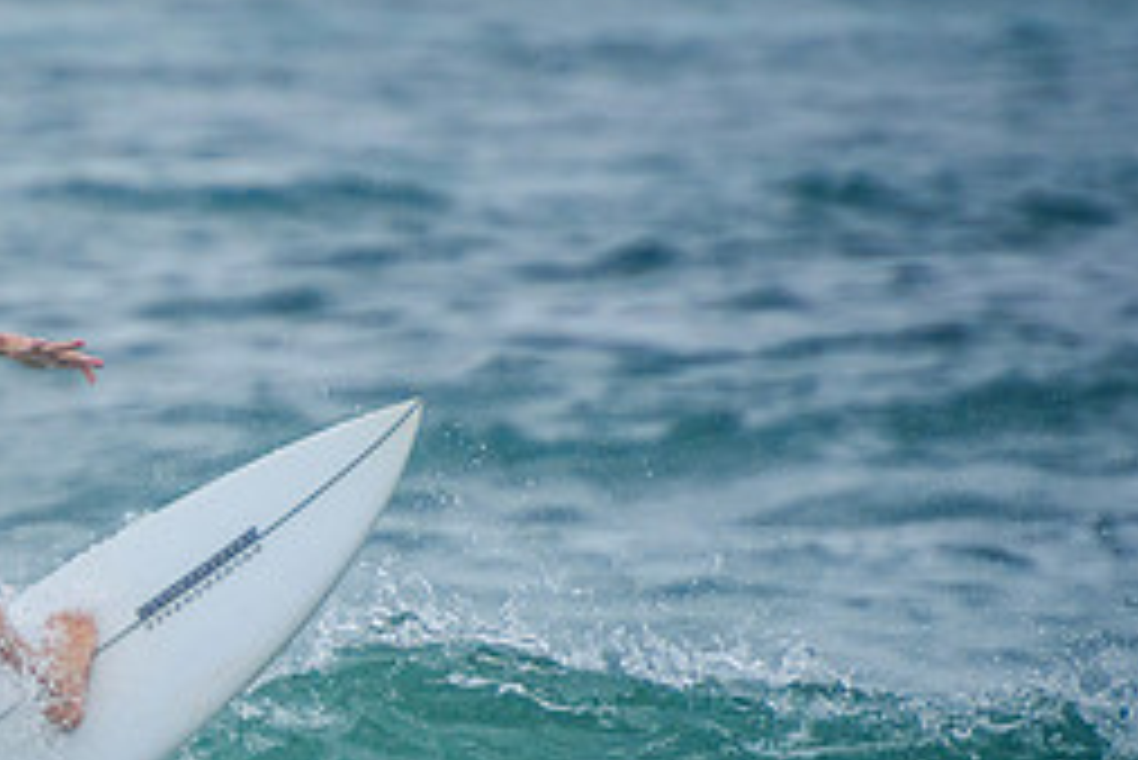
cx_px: -103
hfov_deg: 1.5
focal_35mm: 1375
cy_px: 771
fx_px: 43488
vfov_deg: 1.0
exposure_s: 1/2000
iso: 560
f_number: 5.6
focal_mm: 400
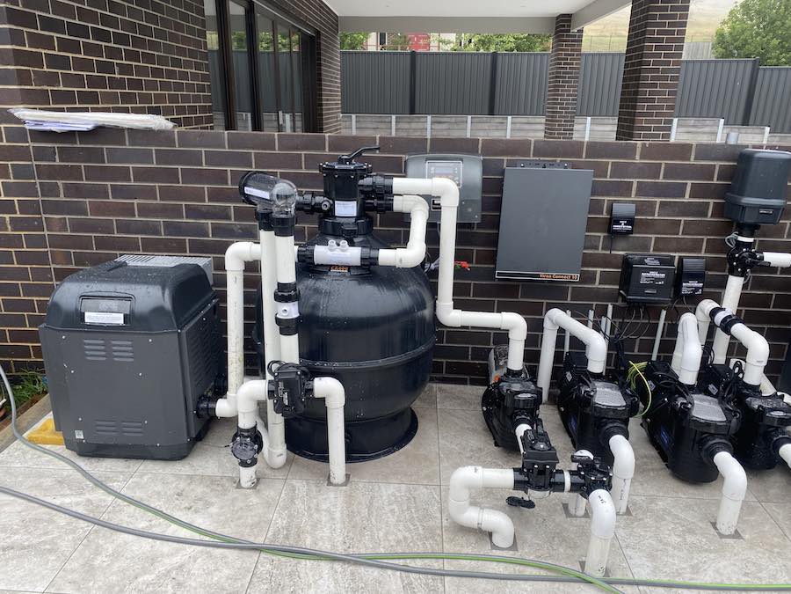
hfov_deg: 67.3
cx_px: 396
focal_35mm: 26
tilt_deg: -18.4
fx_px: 594
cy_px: 297
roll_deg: -1.1
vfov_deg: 53.1
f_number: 1.8
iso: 32
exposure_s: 1/209
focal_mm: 4.25
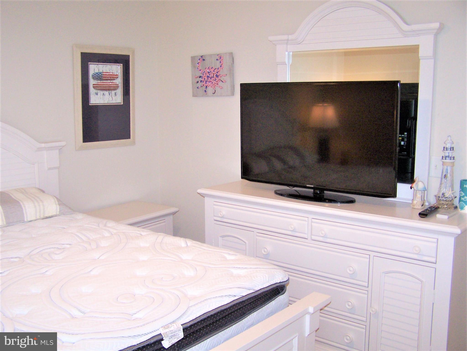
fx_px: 513
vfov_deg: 37.7
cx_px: 234
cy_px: 176
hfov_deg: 49.0
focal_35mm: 38
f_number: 2.8
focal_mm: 6.3
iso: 140
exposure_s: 1/60
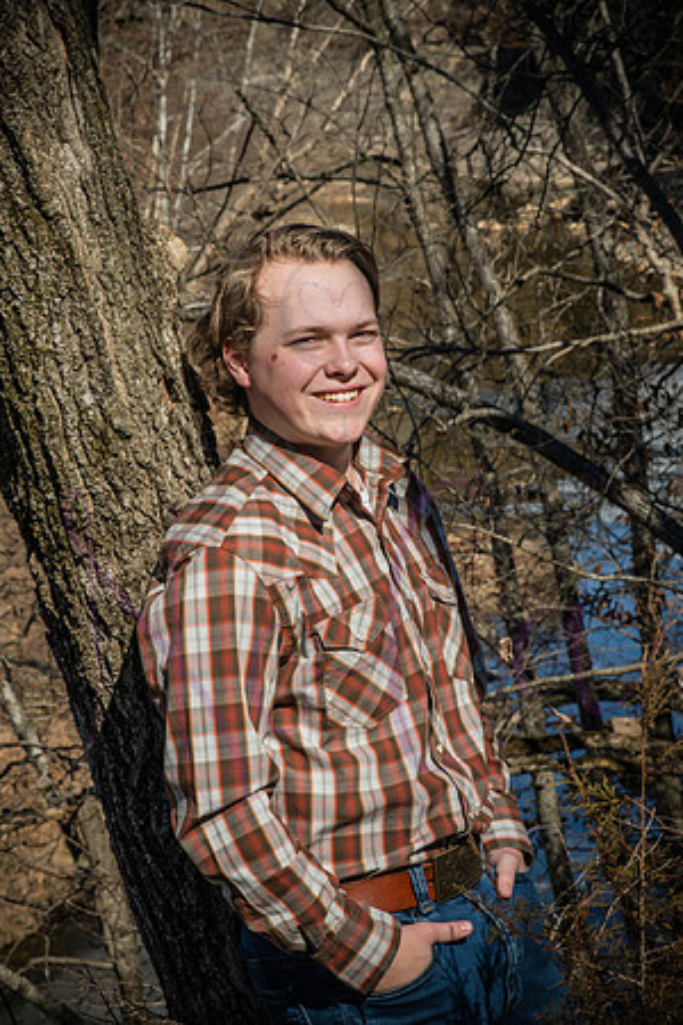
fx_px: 3415
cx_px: 342
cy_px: 512
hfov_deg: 11.4
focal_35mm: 120
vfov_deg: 17.1
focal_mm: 120
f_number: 22
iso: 800
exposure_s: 1/320
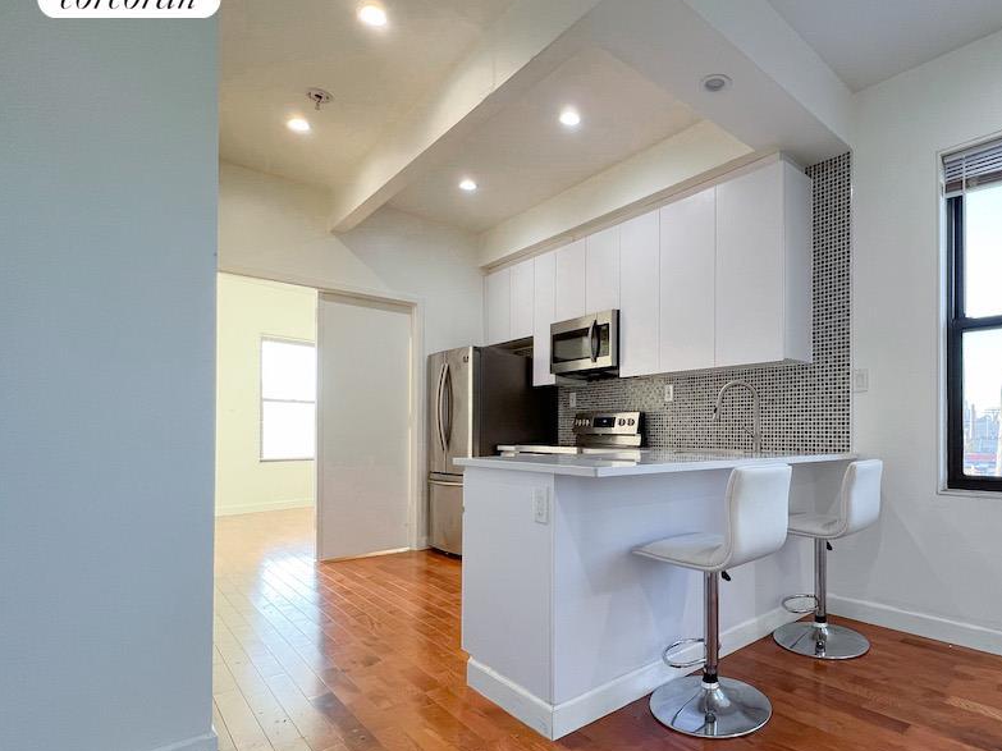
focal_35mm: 17
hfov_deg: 88.4
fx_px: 492
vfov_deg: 74.3
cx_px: 653
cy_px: 430
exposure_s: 1/120
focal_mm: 1.57
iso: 160
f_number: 1.8
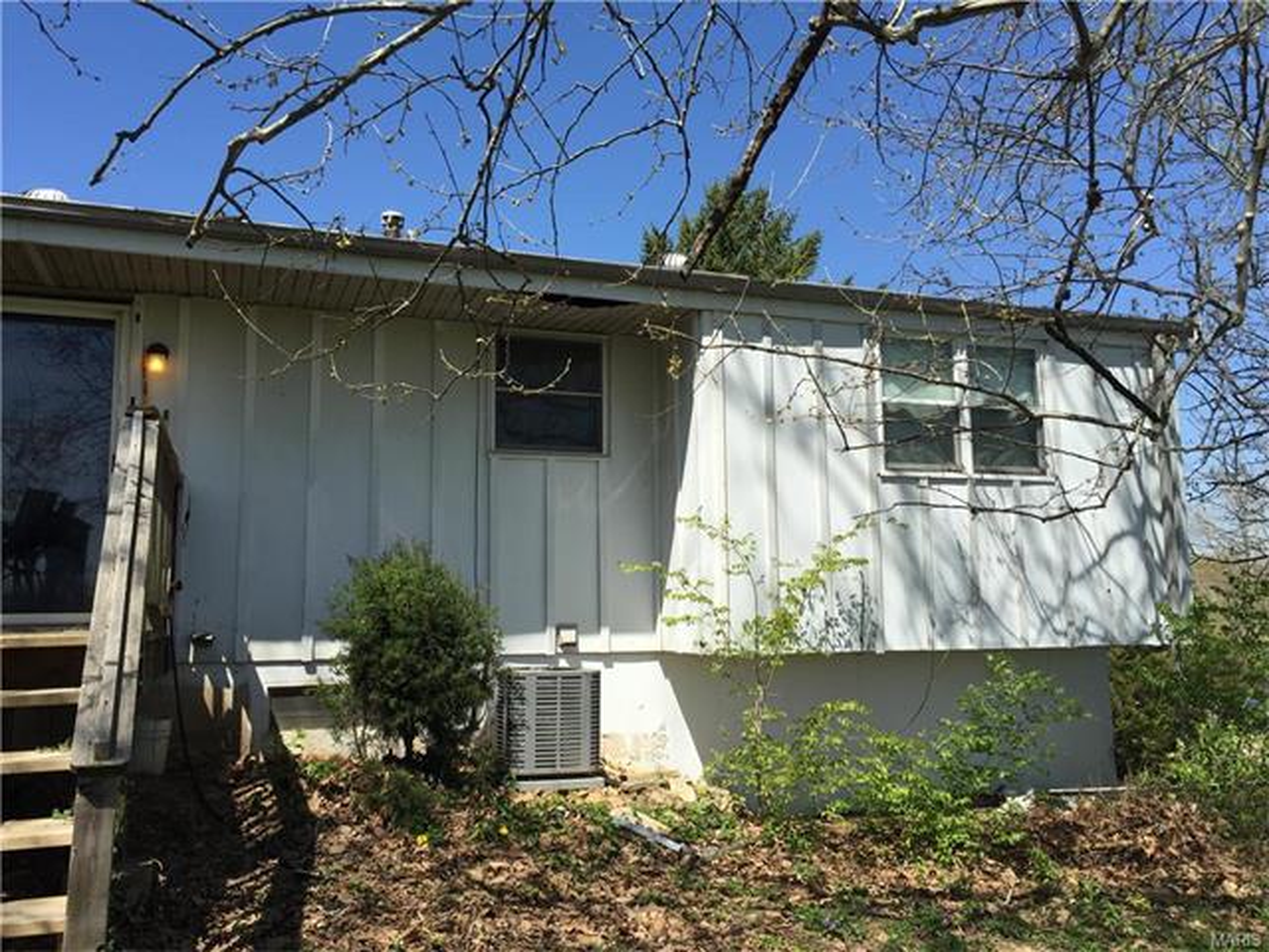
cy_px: 476
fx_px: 1063
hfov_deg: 61.7
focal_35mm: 29
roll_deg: -1.6
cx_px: 634
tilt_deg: +6.1
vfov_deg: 48.2
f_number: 2.2
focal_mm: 4.15
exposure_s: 1/1883
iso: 32
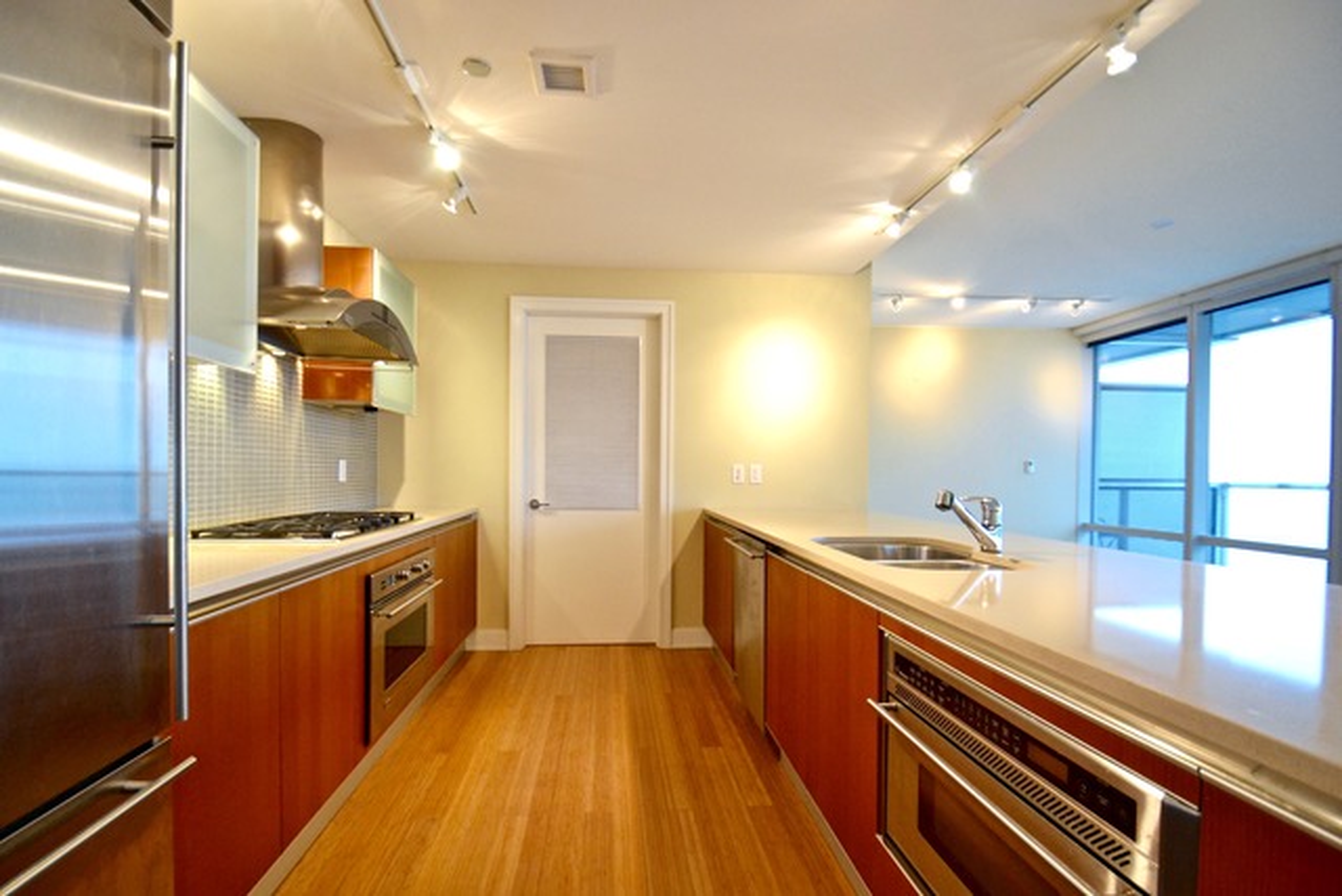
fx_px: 559
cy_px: 448
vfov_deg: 77.4
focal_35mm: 15
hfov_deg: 100.4
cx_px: 671
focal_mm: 10
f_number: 3.5
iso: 900
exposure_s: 1/60
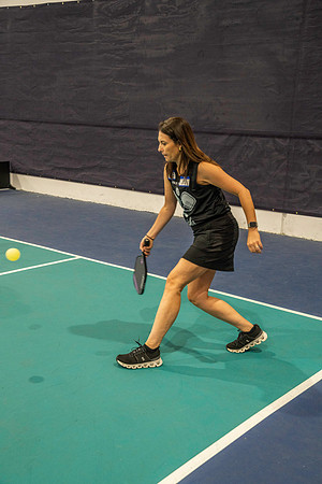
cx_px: 161
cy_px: 242
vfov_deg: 43.6
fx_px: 604
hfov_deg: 29.9
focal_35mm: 45
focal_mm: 45
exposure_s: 1/250
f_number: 4.5
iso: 5000
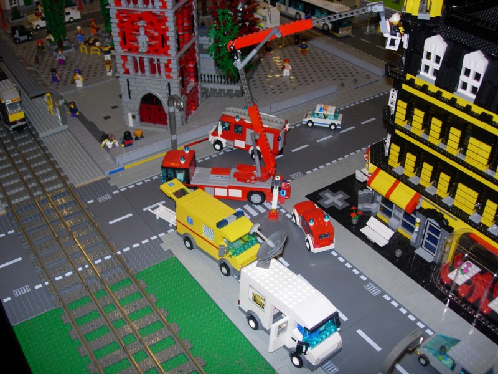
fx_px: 547
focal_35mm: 38
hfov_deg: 49.0
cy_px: 187
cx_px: 249
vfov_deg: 37.7
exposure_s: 1/64
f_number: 2.8
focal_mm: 7.8
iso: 79
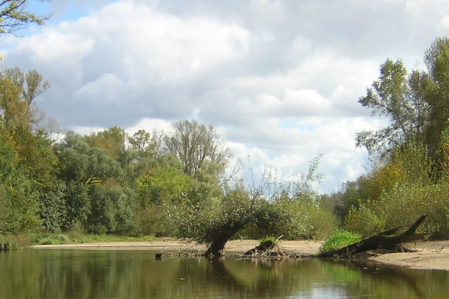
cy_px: 220
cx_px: 187
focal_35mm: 90
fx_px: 1122
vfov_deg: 15.1
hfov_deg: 22.6
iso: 100
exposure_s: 1/544
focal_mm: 8.1
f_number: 3.4
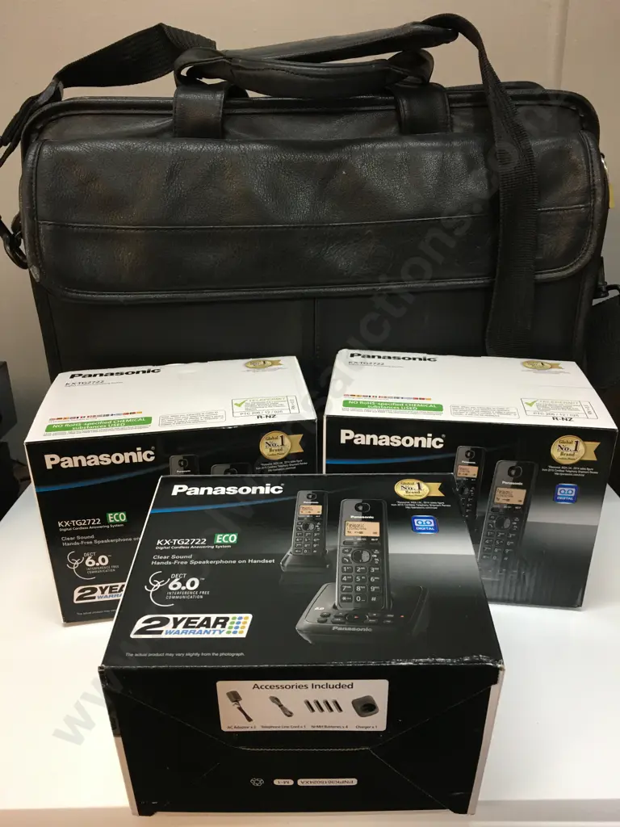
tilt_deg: -21.6
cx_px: 310
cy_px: 414
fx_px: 693
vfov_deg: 61.7
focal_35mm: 29
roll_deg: +0.1
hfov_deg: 48.2
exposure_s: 1/17
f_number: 2.2
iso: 64
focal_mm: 4.15
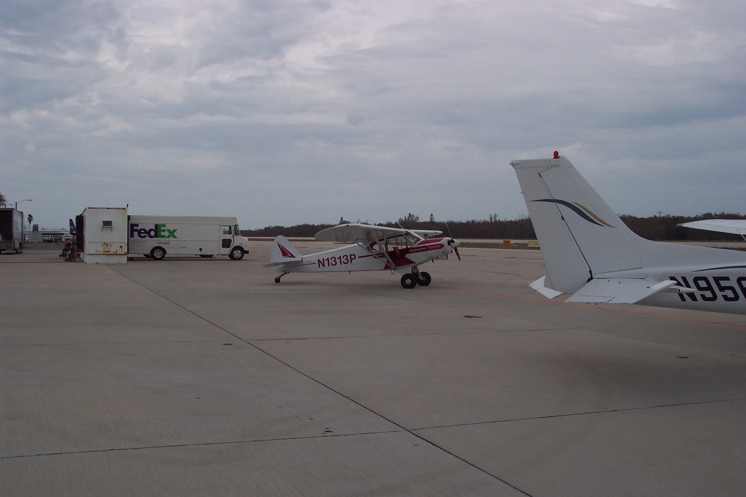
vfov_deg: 35.1
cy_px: 248
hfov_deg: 50.7
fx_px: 787
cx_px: 373
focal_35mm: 38
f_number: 4.8
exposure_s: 1/1000
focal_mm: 8
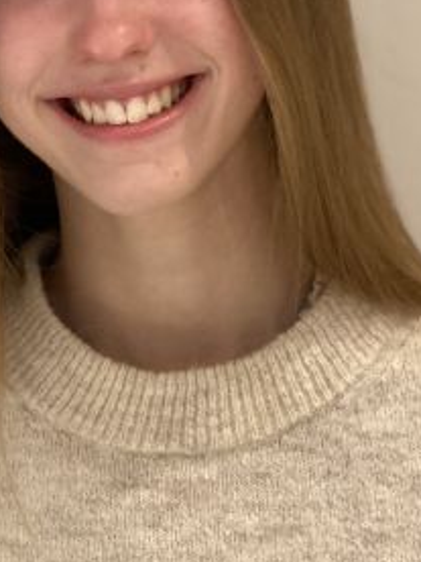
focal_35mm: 113
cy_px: 77
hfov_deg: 13.1
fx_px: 1832
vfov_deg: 17.2
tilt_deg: -4.9
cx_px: 122
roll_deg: +0.6
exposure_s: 1/33
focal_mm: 6
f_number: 2
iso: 320
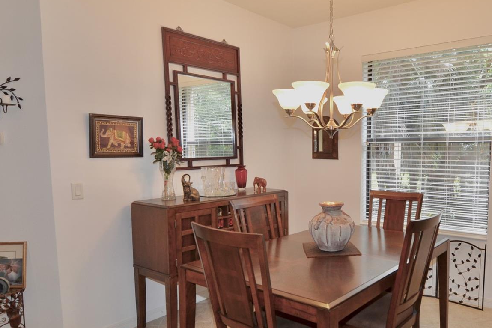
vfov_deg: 27.0
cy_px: 174
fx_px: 683
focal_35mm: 50
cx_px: 321
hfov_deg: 39.2
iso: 500
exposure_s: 1/60
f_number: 4
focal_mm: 24
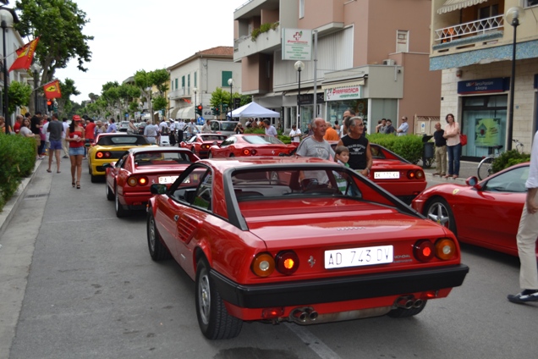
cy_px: 180
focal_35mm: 39
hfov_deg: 49.6
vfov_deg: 34.2
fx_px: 583
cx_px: 269
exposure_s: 1/200
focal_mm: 26
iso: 100
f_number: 5
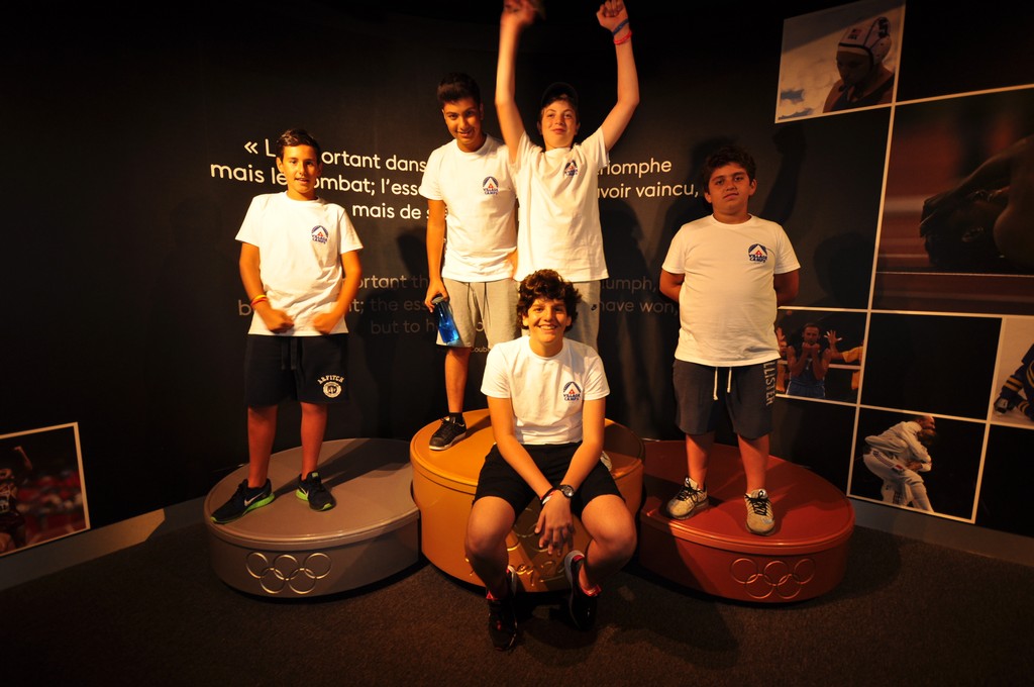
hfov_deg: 95.1
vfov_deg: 71.9
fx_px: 473
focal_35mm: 16
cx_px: 517
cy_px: 344
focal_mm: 11
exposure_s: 1/10
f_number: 4.2
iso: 200
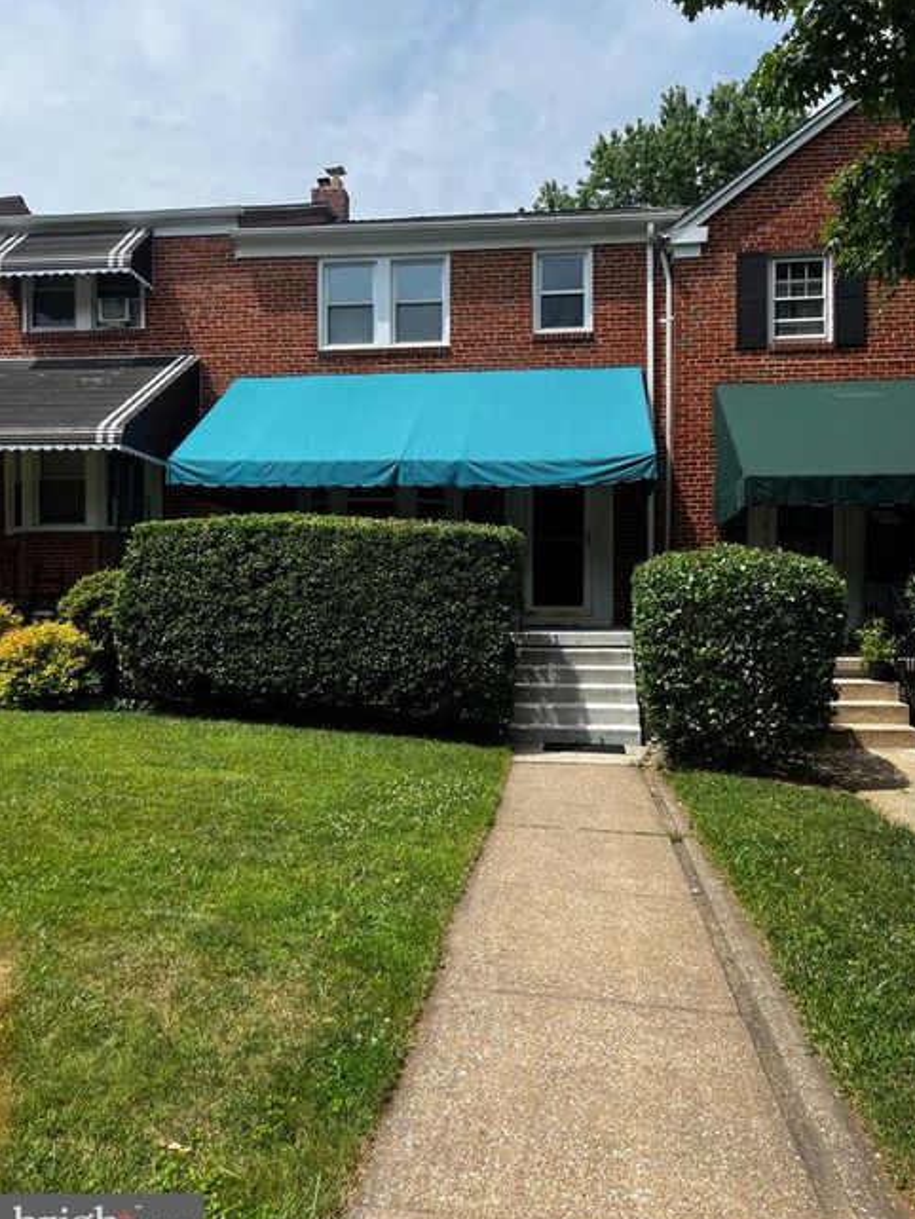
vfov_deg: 65.3
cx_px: 473
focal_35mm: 27
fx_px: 951
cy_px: 628
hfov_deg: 51.4
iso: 50
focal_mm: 5.7
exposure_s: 1/3831
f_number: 1.5
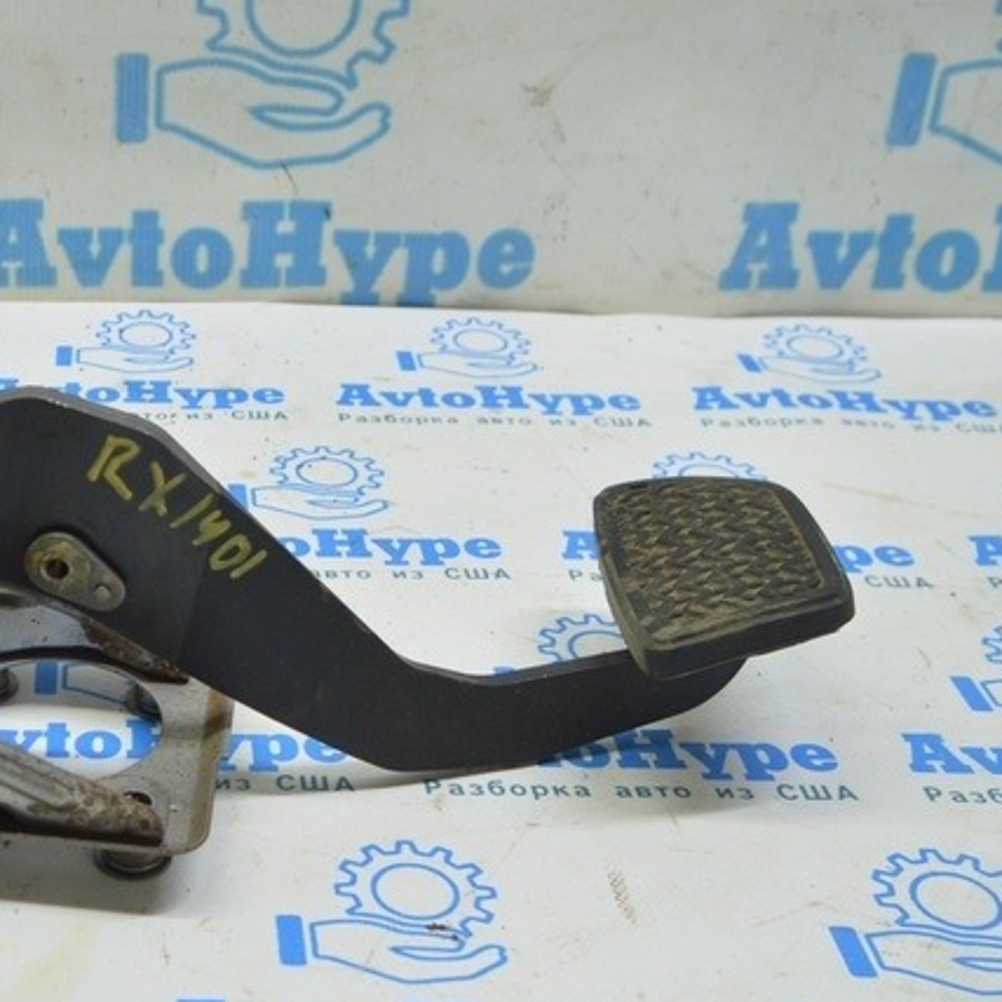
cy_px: 546
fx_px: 1801
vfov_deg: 31.1
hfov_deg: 29.4
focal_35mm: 55
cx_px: 42
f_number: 3.5
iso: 400
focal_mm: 18
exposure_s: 1/50
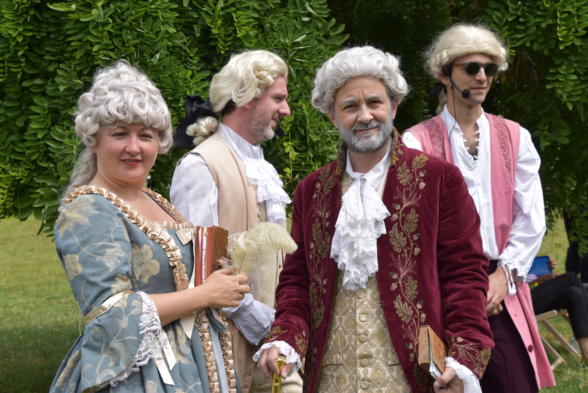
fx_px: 1176
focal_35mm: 72
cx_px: 294
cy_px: 196
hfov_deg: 28.1
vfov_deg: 18.9
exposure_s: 1/320
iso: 200
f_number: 9
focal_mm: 48
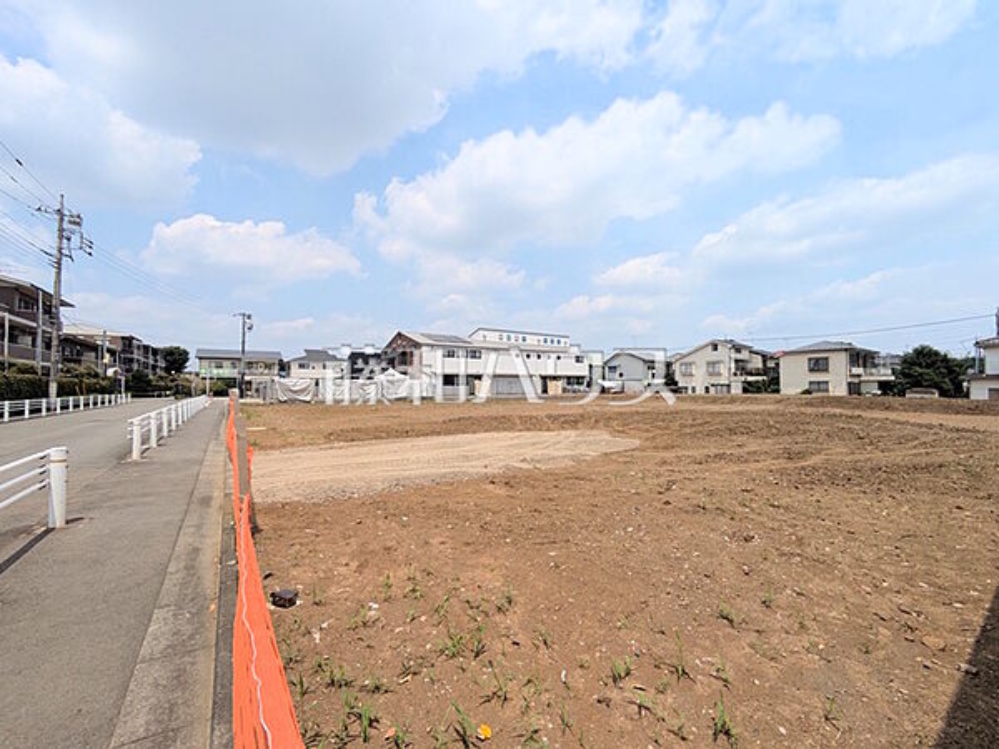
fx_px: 404
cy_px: 374
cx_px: 500
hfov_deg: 102.1
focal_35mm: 14
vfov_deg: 85.7
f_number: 2.2
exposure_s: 1/2674
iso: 48
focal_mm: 1.83
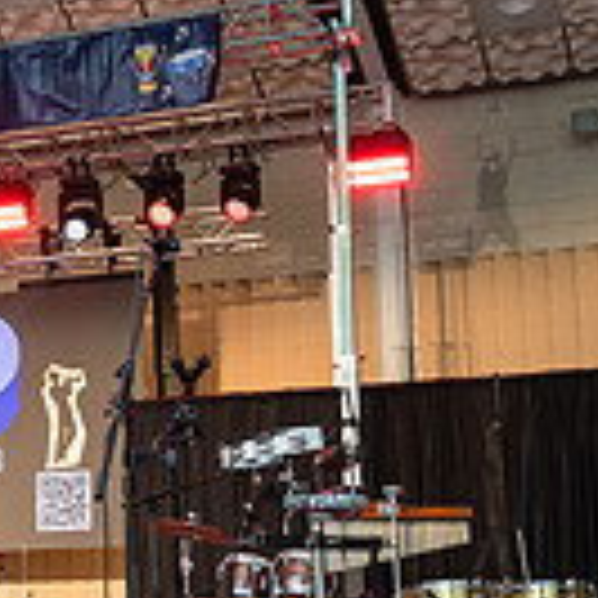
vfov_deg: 18.8
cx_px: -90
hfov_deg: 18.1
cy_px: 389
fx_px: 1798
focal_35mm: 92
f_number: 4.5
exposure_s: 1/160
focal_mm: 24
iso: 1000
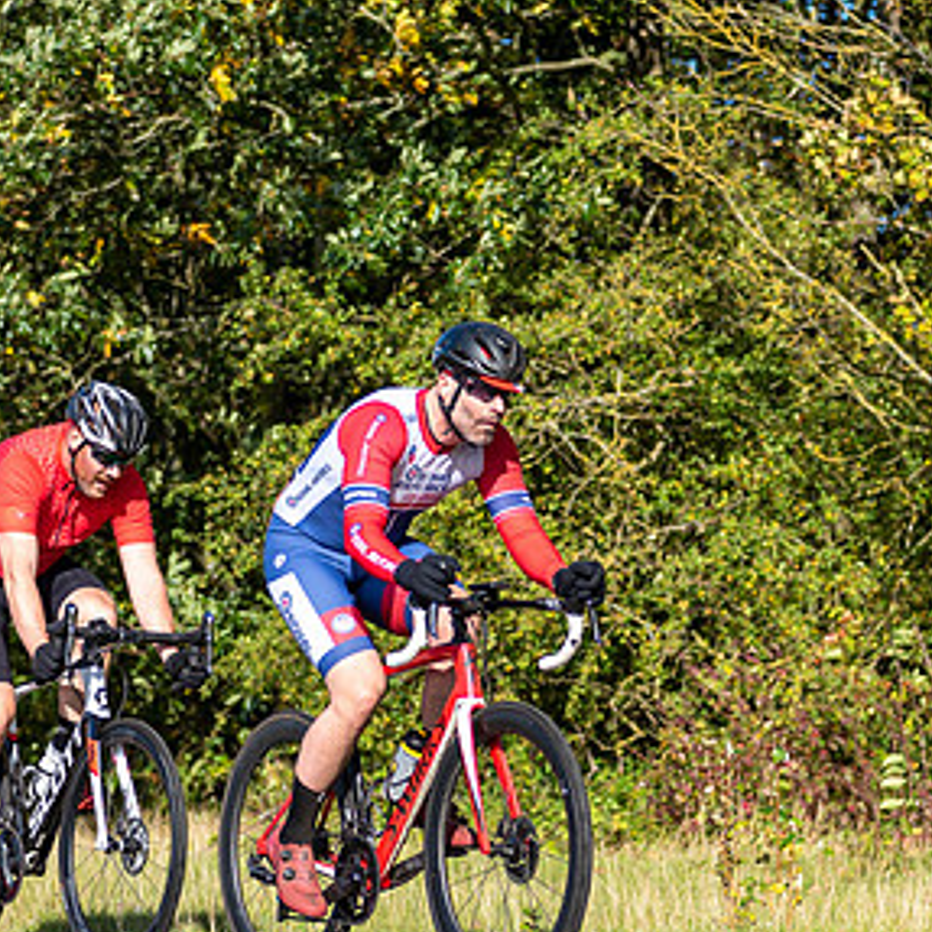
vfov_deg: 11.6
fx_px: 4600
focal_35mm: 151
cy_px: 537
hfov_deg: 11.6
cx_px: 503
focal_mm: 62
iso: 160
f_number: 2.8
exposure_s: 1/2500
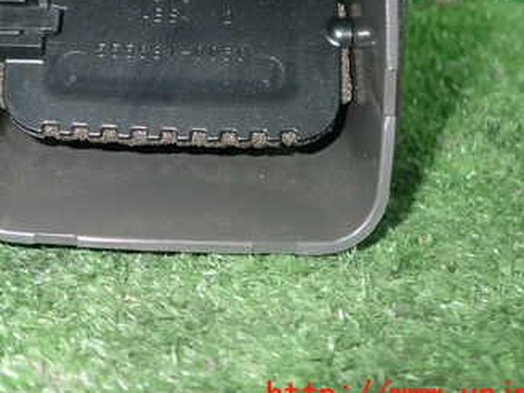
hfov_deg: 34.4
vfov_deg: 25.9
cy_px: 56
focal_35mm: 55
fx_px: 832
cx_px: 147
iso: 320
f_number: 6.3
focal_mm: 5.4
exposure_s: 1/30
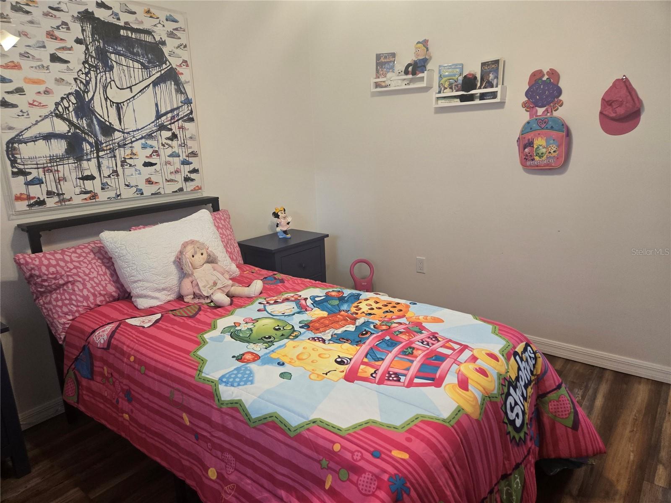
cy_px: 252
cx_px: 336
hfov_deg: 73.9
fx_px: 446
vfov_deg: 58.9
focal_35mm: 23
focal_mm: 5.4
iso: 250
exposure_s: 1/120
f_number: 1.8
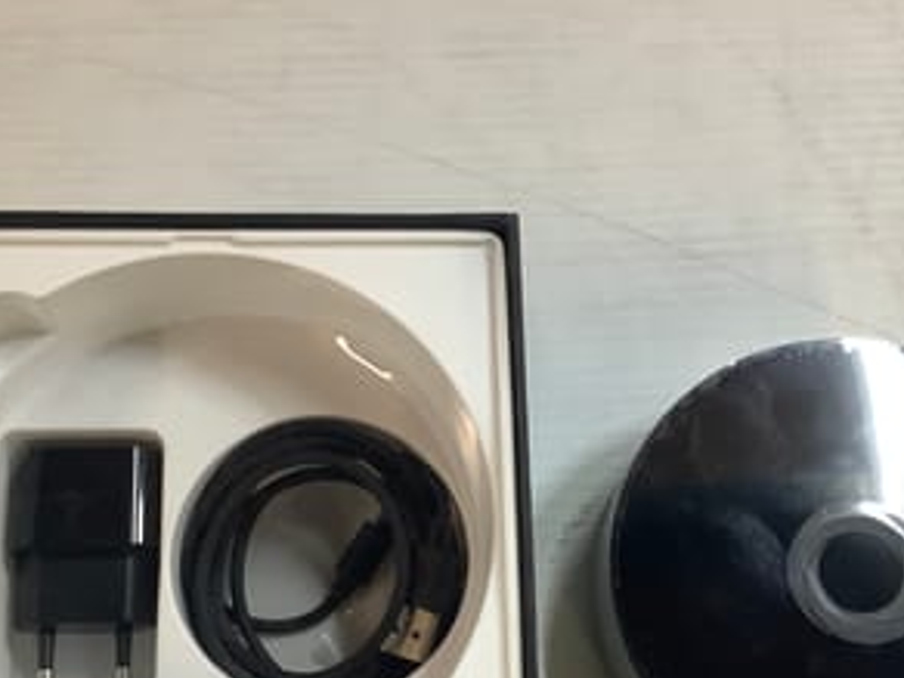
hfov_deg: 36.2
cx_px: 461
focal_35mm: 53
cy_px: 500
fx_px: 1384
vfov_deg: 27.2
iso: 125
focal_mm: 3.3
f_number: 2.4
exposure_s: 1/50
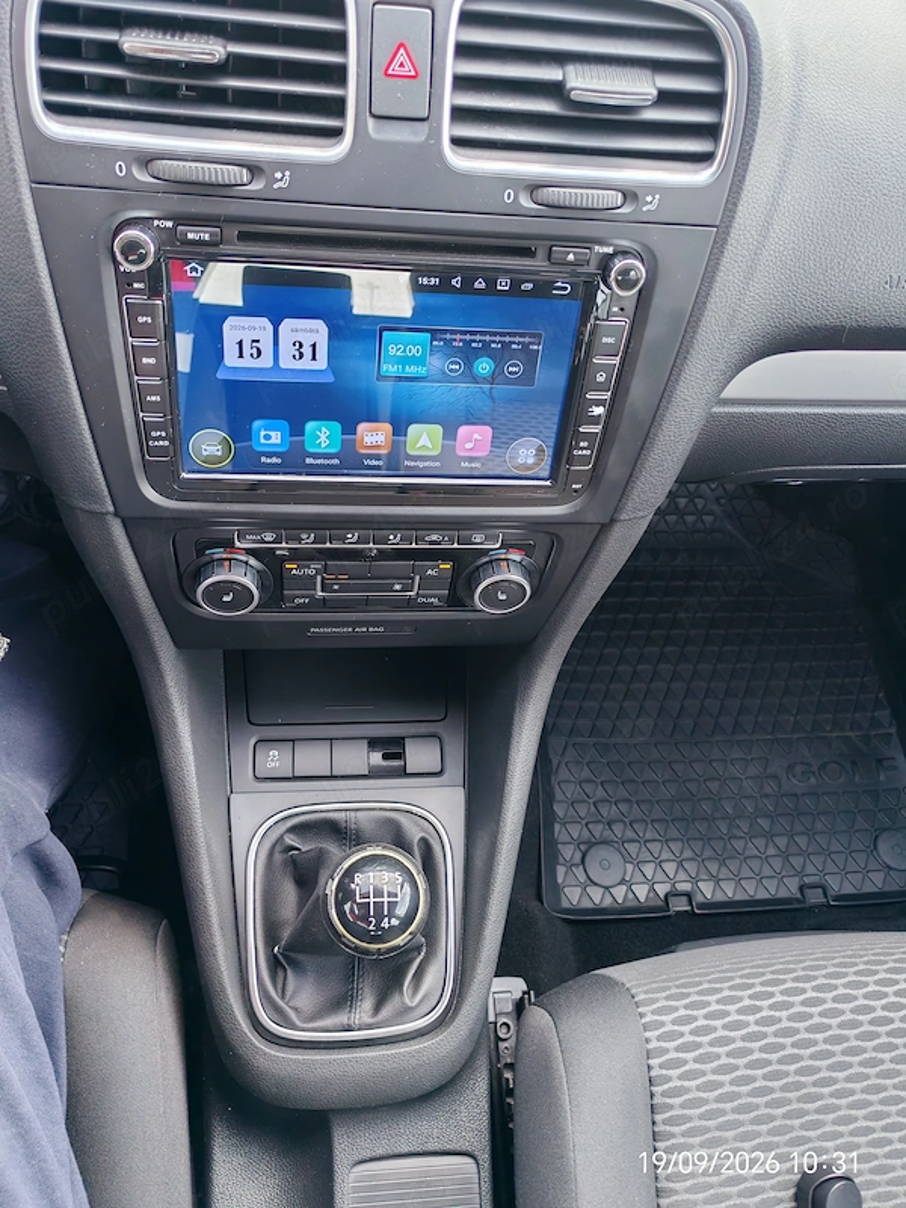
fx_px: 942
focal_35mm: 27
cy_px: 604
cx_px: 453
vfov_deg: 65.3
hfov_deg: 51.4
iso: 64
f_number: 1.95
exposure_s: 1/100
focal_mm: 5.52
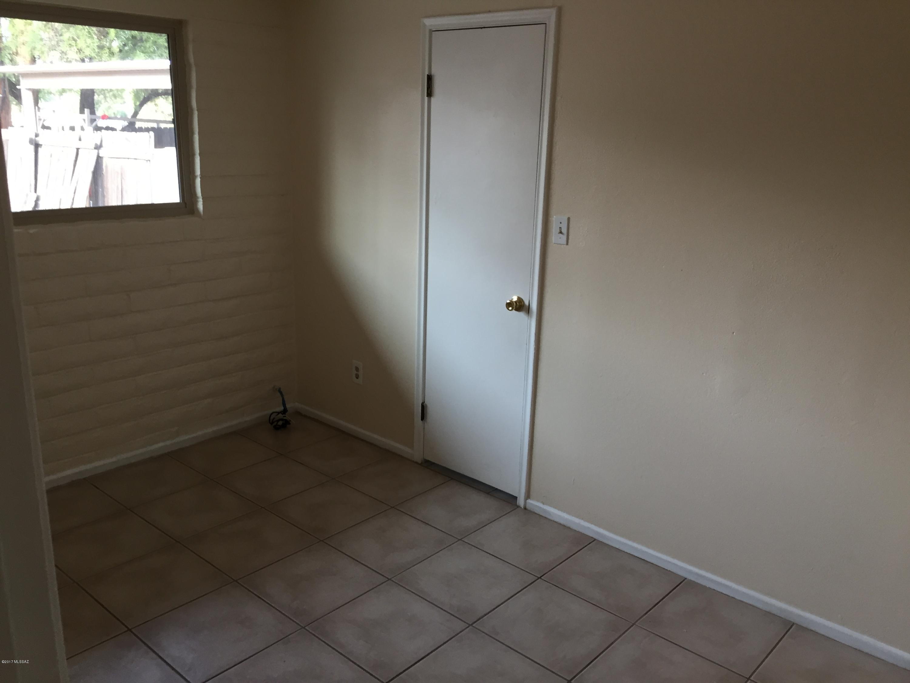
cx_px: 455
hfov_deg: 61.7
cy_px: 342
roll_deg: -2.7
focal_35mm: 29
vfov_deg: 48.2
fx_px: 762
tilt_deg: -15.1
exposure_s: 1/30
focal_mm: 4.15
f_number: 2.2
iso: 64
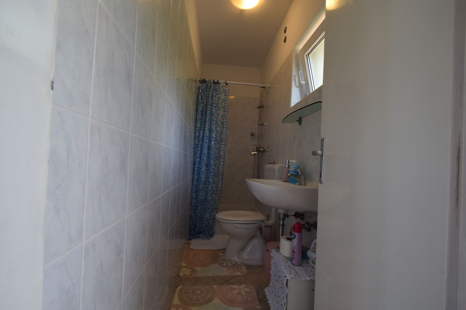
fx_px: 194
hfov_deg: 100.4
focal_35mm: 15
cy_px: 155
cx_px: 233
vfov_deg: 77.3
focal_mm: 10
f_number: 5
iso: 400
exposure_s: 1/100
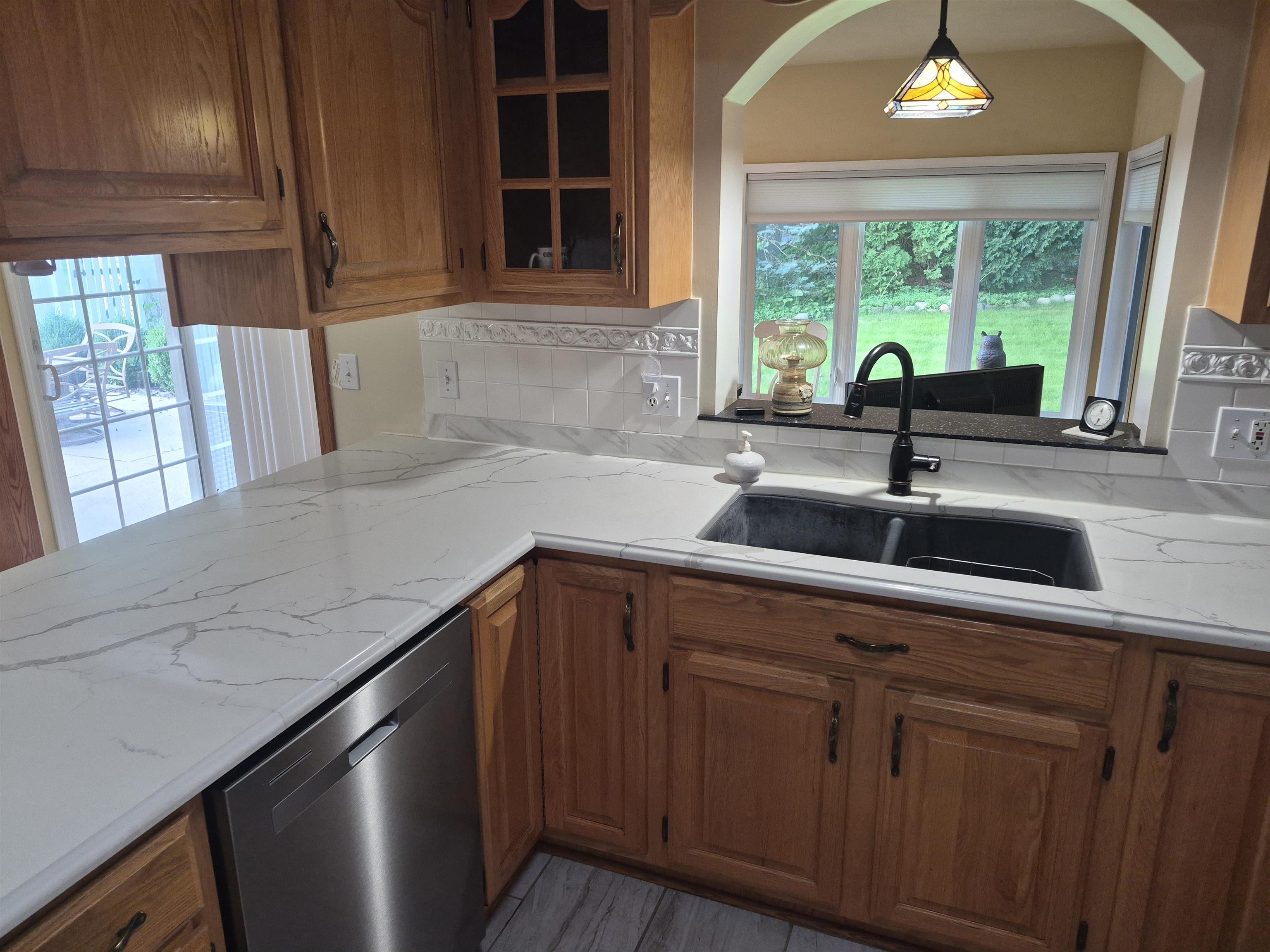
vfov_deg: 58.9
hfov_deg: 73.9
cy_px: 476
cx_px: 635
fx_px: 844
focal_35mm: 23
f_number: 1.8
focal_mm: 5.4
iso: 500
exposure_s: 1/120
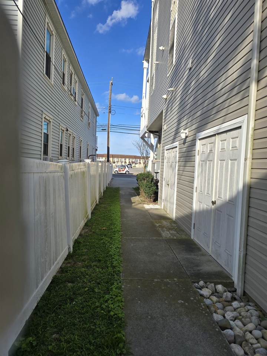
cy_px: 178
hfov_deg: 58.9
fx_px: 237
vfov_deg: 73.9
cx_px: 134
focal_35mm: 23
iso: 12
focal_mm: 6.3
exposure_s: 1/582
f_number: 1.7
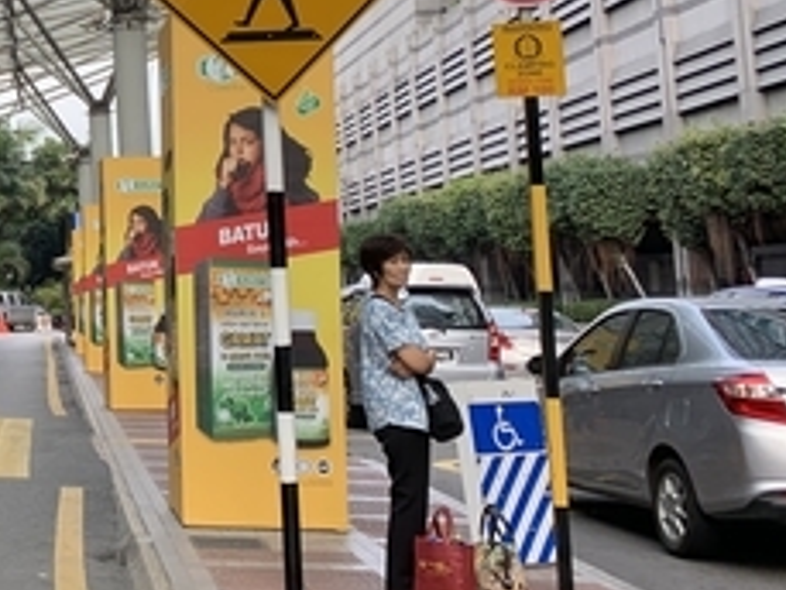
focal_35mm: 68
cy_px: 161
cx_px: -237
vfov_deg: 21.5
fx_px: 1545
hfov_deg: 24.8
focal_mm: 4.25
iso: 25
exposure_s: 1/335
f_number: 1.8
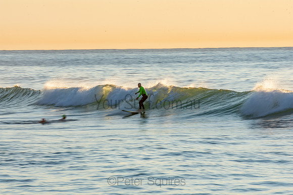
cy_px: 98
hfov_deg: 6.9
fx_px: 2442
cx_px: 146
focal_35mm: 300
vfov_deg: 4.6
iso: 100
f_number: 22
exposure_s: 1/25
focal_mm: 200
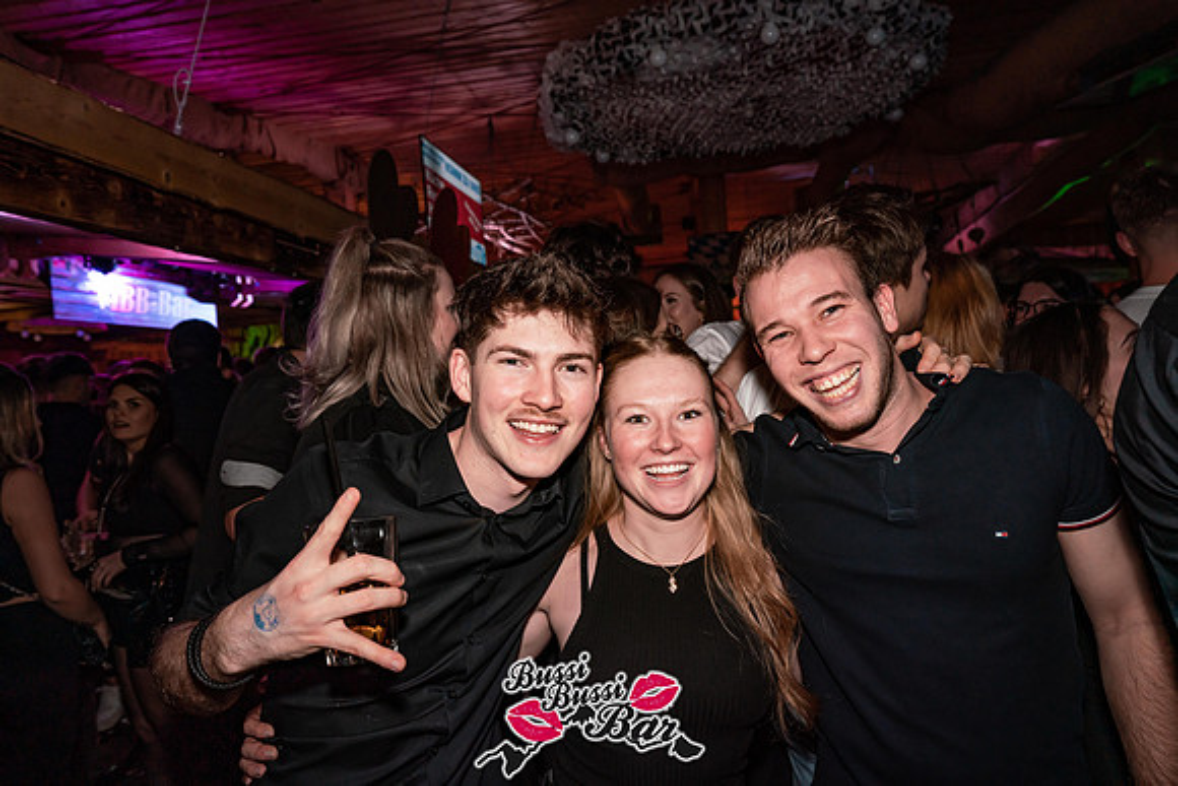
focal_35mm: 24
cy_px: 393
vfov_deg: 53.2
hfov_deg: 73.7
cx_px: 589
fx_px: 785
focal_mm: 24
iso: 1600
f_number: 5
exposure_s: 1/60
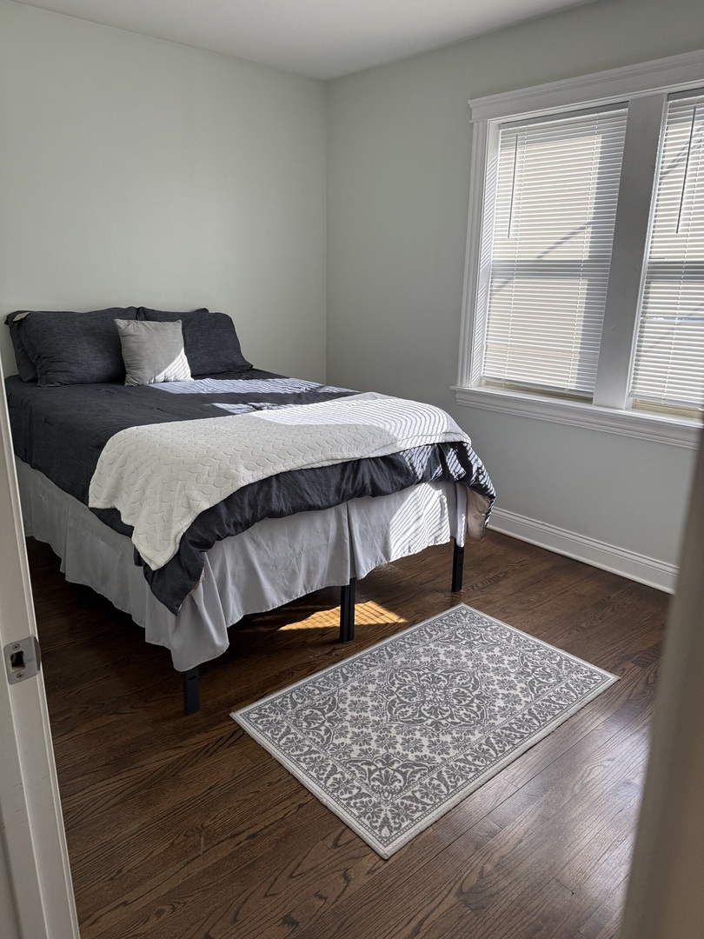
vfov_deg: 71.6
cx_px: 352
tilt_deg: -15.0
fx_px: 651
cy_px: 470
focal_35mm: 24
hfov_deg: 56.8
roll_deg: -0.3
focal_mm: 6.76
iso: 100
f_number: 1.78
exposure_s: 1/203
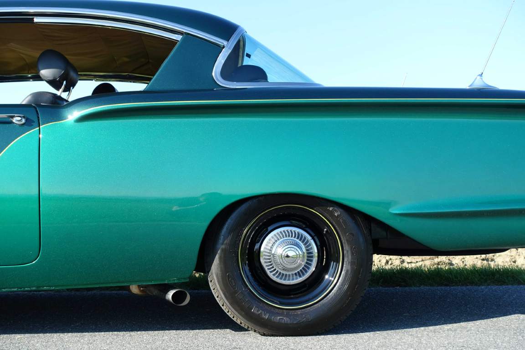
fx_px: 729
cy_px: 175
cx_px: 262
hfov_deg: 39.6
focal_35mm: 50
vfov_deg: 27.0
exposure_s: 1/320
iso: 125
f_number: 4
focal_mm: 18.3
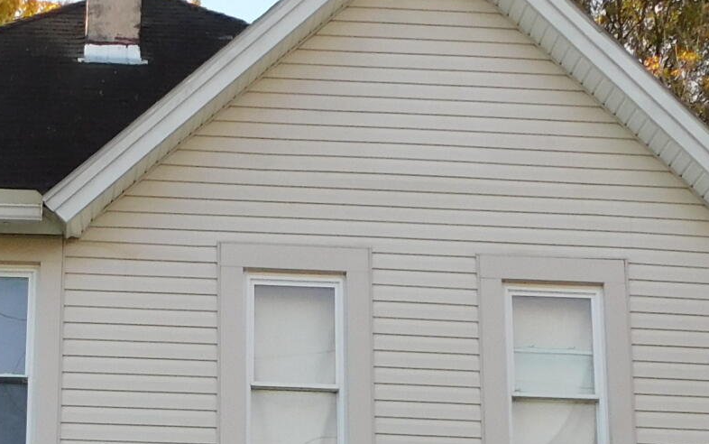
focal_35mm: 93
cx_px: 130
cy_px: 604
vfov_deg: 13.5
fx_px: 1798
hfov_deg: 22.0
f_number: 3
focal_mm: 4
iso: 125
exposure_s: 1/500
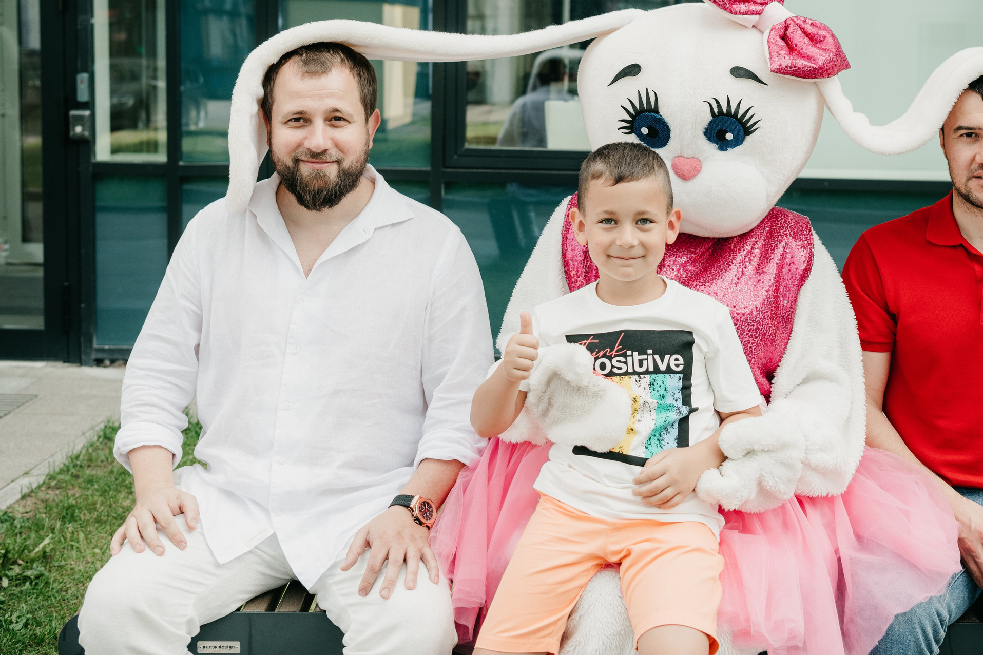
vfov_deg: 22.9
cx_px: 582
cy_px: 221
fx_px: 1611
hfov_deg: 33.8
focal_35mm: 59
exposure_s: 1/320
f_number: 4
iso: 125
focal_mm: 40
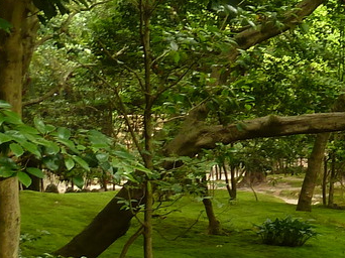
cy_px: 180
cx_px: 489
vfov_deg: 12.6
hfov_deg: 15.7
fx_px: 1165
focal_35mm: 117
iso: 80
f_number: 3.3
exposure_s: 1/10
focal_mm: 4.1
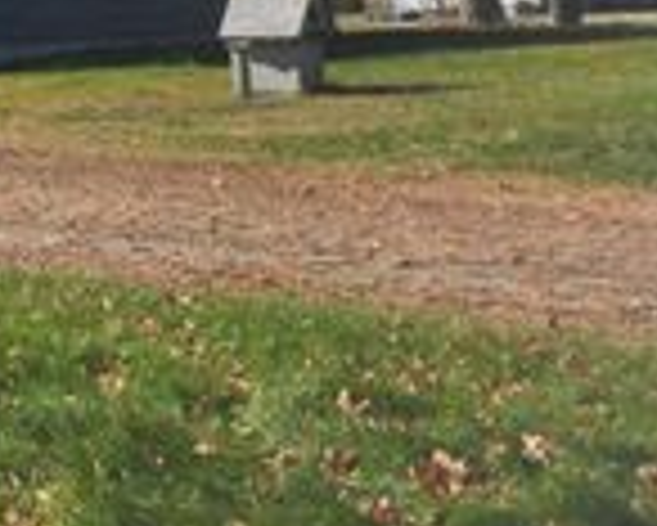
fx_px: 1498
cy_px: -128
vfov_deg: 18.7
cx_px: -374
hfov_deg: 20.5
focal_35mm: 77
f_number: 1.8
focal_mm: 5.4
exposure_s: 1/1588
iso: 20
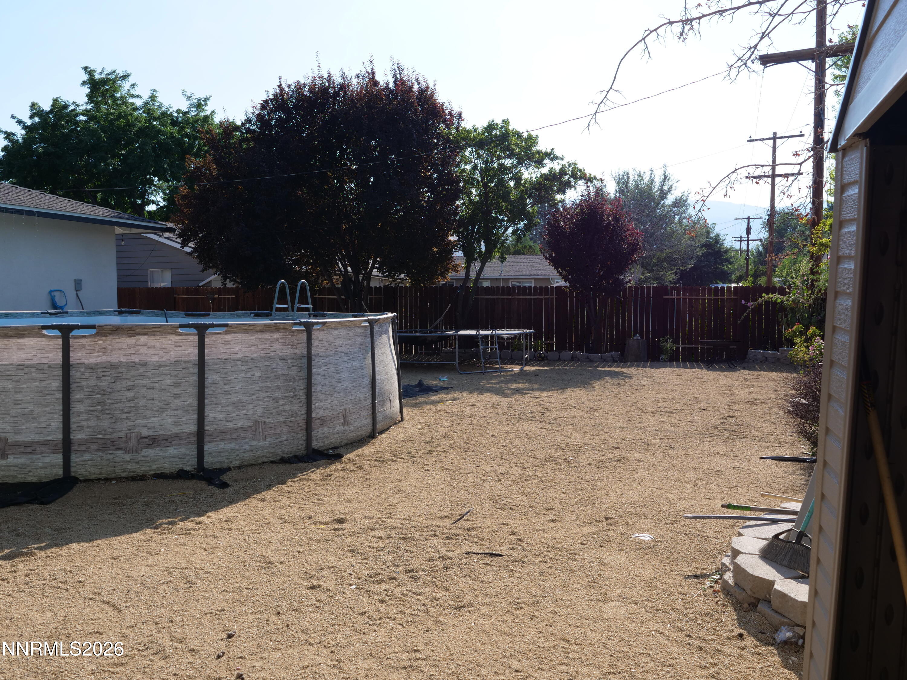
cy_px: 340
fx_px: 786
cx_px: 454
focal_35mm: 30
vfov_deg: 46.8
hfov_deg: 60.0
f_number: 6.3
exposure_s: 1/400
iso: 200
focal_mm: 15
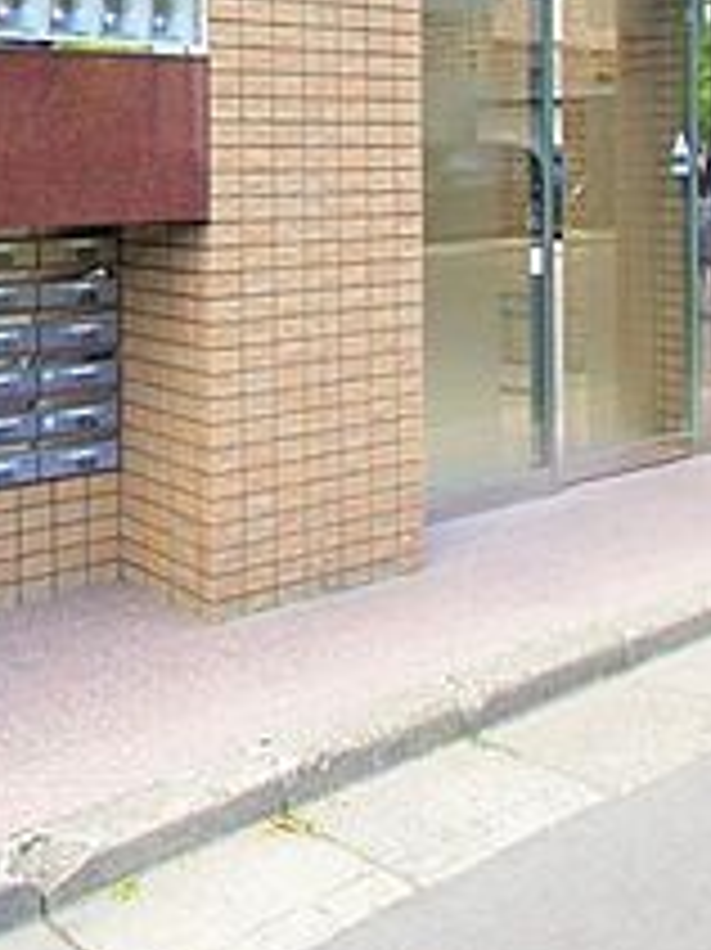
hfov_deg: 32.2
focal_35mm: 41
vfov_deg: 42.4
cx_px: -9
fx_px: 1124
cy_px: 115
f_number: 9
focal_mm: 10
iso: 100
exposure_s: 1/50
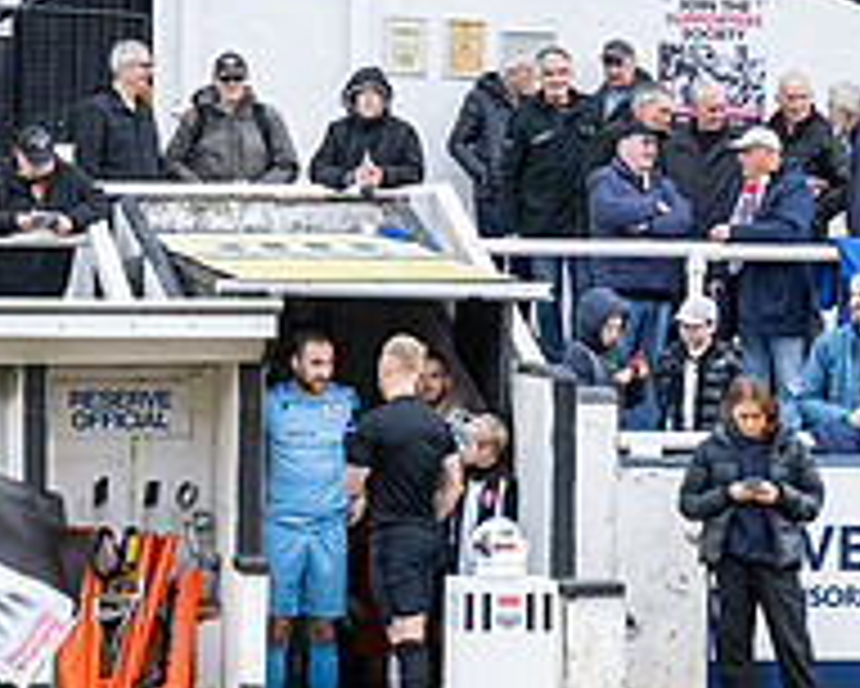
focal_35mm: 232
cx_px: 212
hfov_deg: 8.3
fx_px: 5908
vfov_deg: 6.7
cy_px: 522
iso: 2000
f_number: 4
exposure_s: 1/400
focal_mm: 70
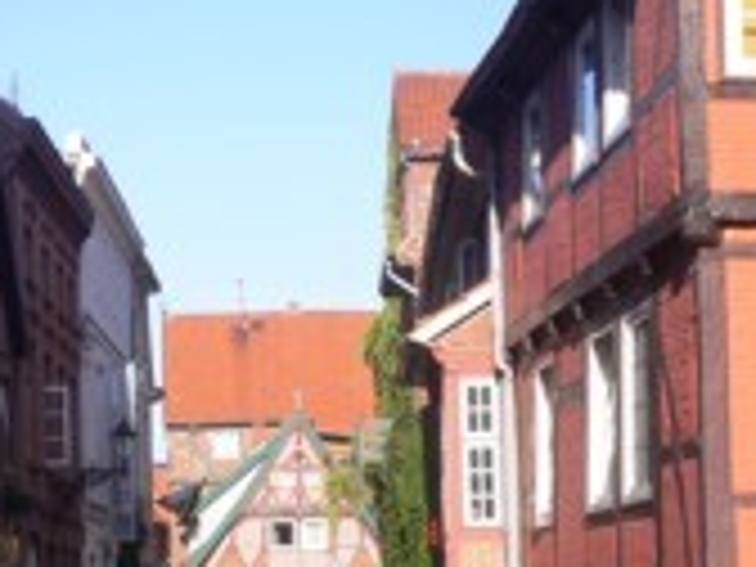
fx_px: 2381
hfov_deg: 18.0
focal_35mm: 109
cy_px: 454
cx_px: 274
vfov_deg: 13.5
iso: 80
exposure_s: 1/500
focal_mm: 8.5
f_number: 3.4
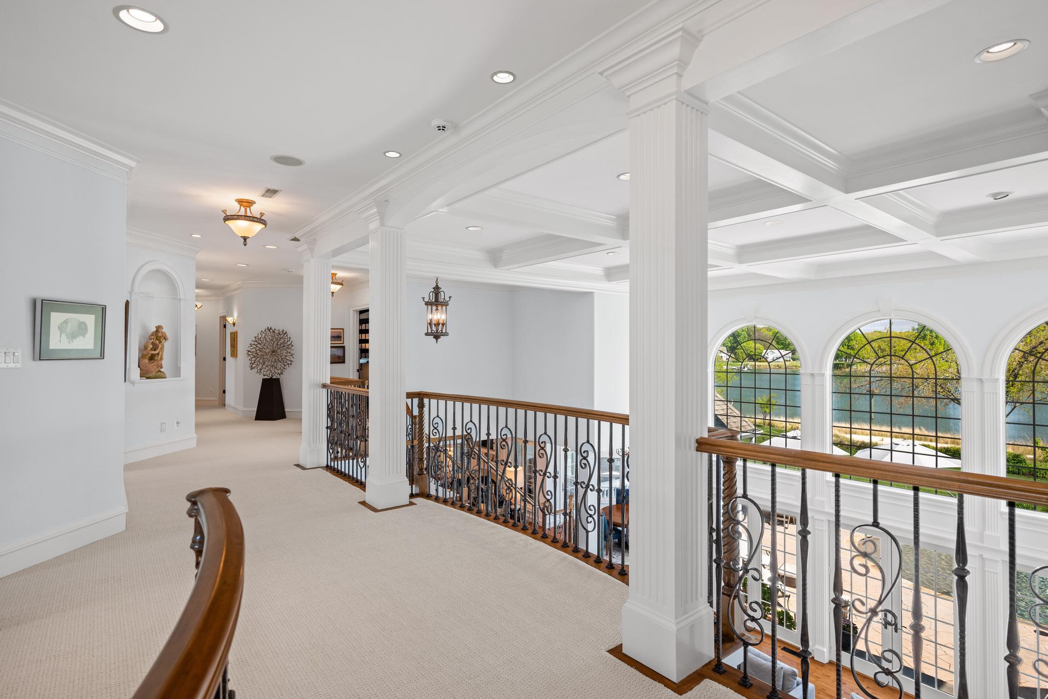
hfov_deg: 91.6
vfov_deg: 68.9
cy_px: 350
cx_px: 524
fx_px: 509
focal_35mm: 18
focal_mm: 17.5
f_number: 6.3
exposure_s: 1/40
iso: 800
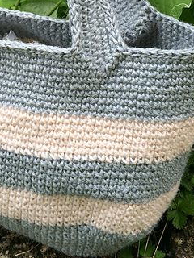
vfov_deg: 31.2
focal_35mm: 58
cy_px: 10
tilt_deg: -27.3
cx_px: 33
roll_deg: +2.2
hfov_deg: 24.7
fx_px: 433
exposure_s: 1/308
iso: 32
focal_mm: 4.15
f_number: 2.2
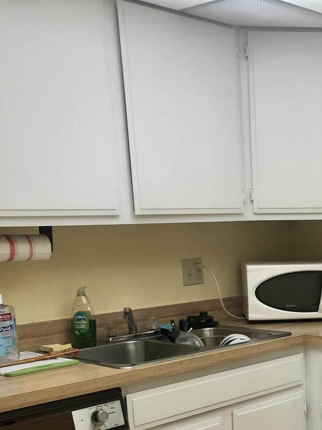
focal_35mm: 58
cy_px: 383
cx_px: 322
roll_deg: +0.0
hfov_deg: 24.1
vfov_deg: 31.7
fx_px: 720
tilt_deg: -13.1
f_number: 1.8
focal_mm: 3.99
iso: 25
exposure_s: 1/30
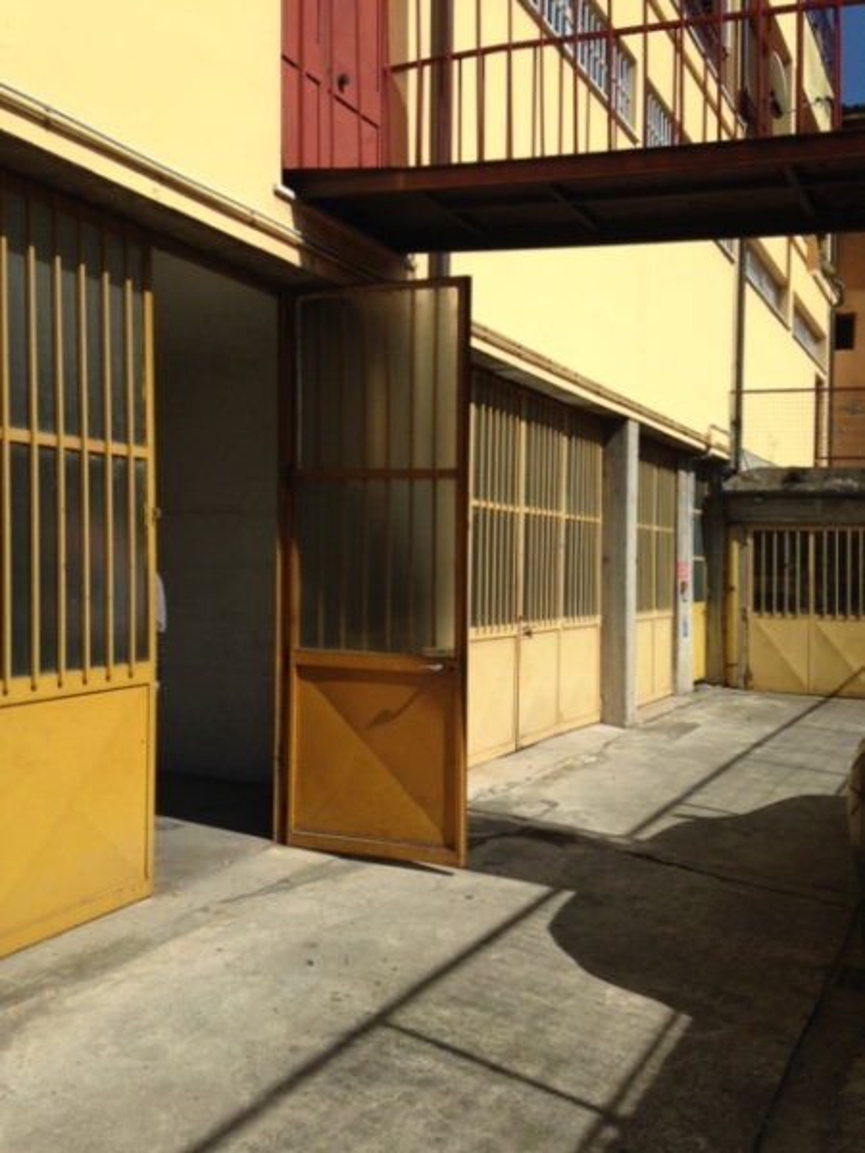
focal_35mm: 33
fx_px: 1099
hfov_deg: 42.9
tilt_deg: -1.3
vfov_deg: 55.4
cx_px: 432
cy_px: 576
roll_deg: -1.9
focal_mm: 4.12
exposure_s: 1/2463
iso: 50
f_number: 2.4
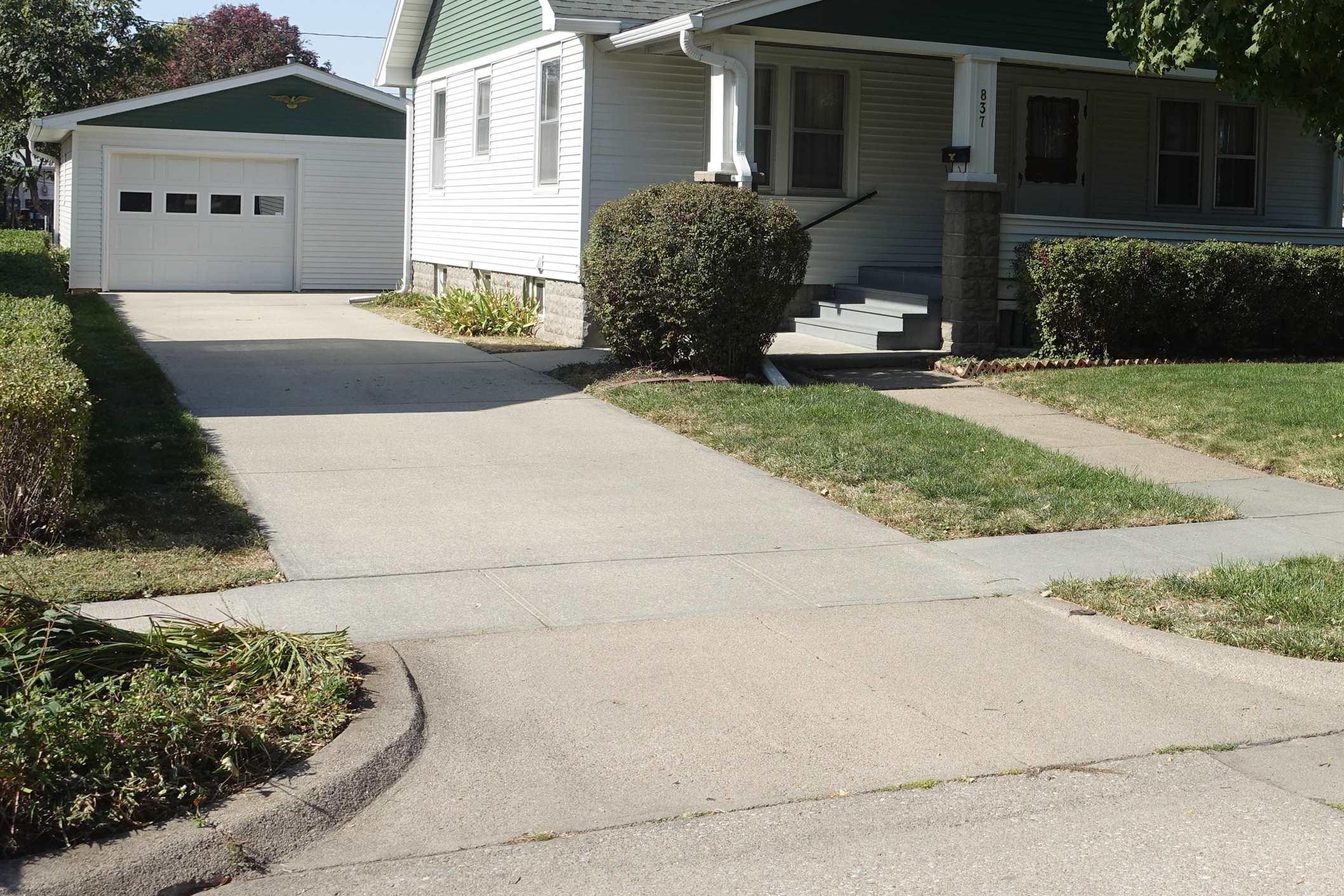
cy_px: 269
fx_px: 1680
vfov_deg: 29.6
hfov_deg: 42.8
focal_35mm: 45
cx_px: 935
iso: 125
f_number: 4
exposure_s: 1/100
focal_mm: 11.45
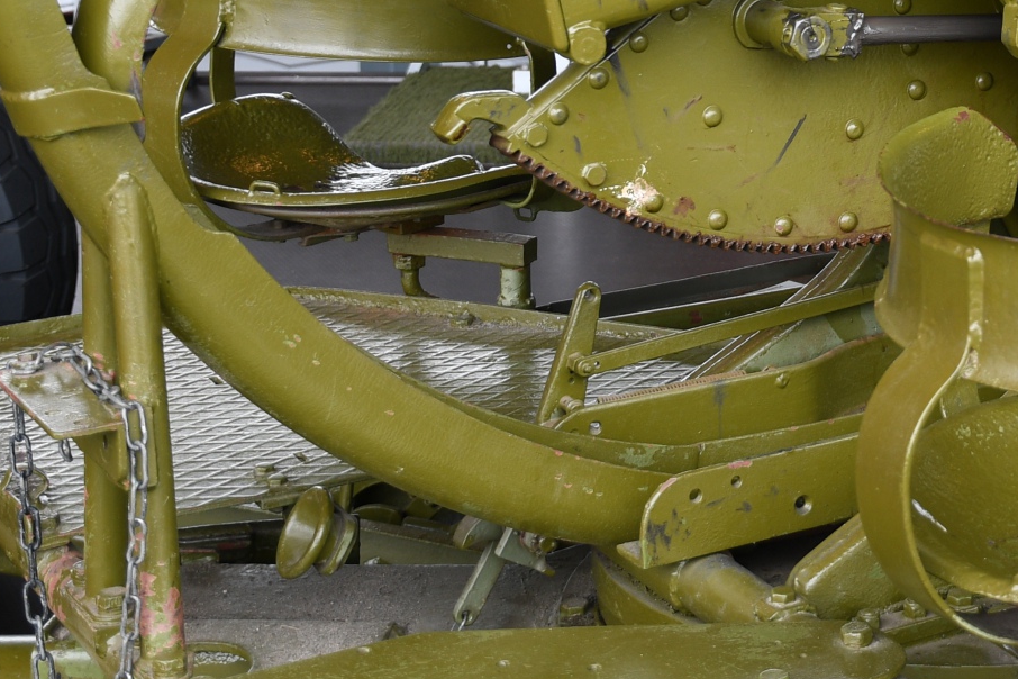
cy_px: -27
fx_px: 2771
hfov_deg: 19.6
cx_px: 1206
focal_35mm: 98
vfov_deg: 13.7
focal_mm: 25
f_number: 3.5
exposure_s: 1/50
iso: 125
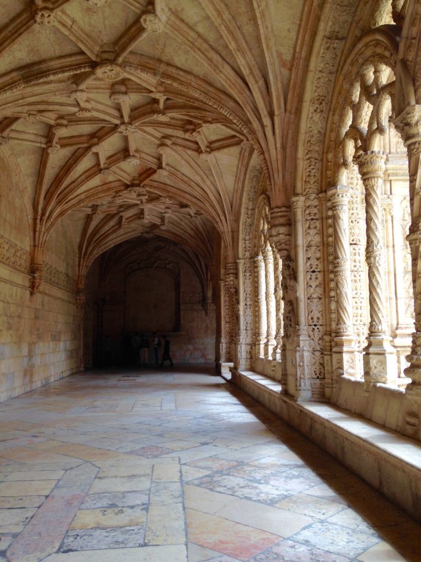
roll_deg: +0.9
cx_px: 210
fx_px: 535
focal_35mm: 33
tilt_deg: +5.5
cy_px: 281
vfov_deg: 55.4
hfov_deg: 42.9
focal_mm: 4.12
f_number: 2.4
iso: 50
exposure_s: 1/210
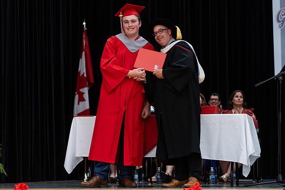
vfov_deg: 12.4
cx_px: 121
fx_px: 872
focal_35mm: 110
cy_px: 96
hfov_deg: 18.6
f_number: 2.8
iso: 1000
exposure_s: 1/200
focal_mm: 85
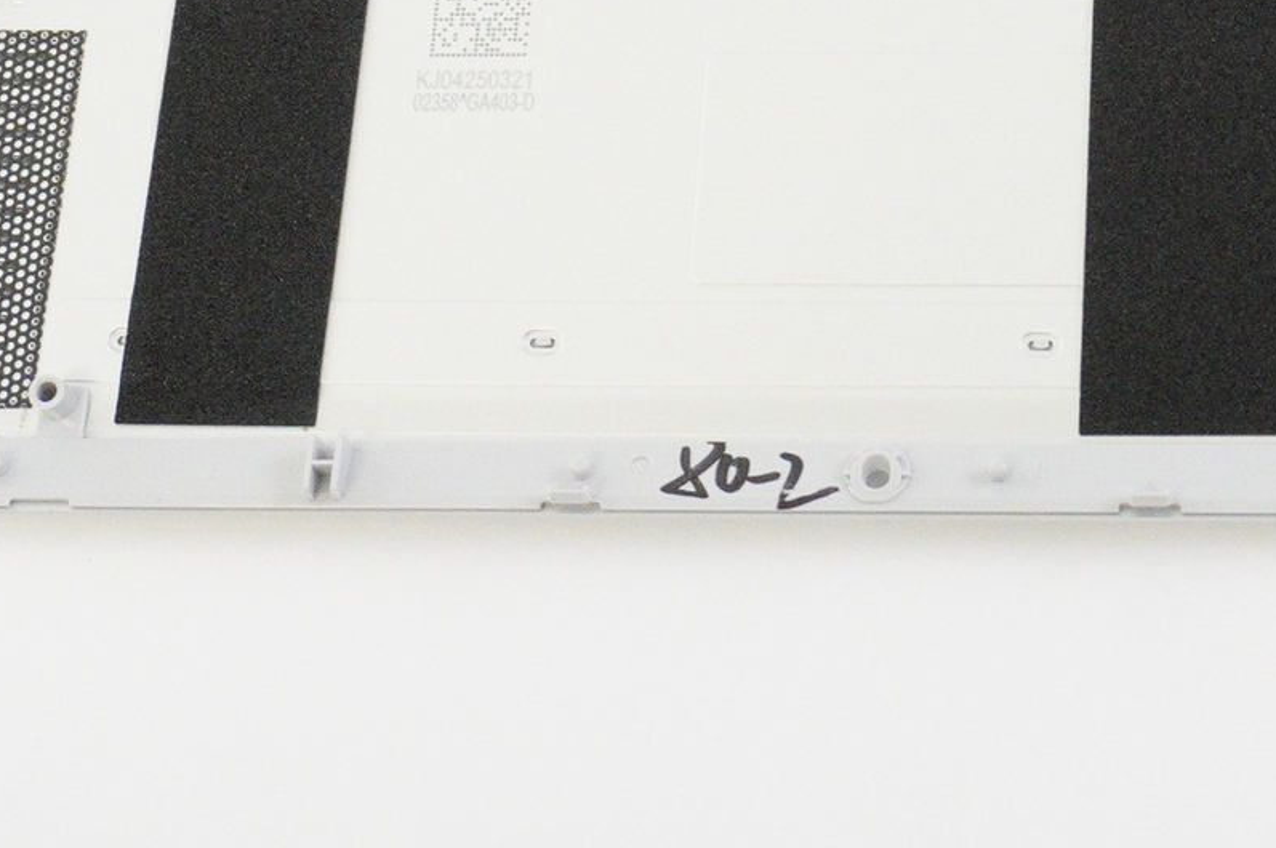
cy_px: -421
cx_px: 1366
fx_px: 4164
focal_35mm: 118
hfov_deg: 16.9
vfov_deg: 11.2
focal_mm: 25
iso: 4000
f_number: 5.6
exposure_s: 1/200
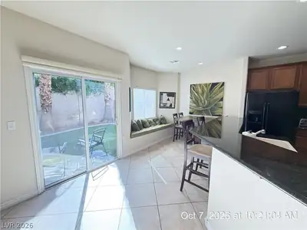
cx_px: 154
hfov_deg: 102.1
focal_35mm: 14
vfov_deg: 85.7
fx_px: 124
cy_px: 115
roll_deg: -0.2
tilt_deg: -7.4
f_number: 2.2
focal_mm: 2.22
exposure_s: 1/120
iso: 250
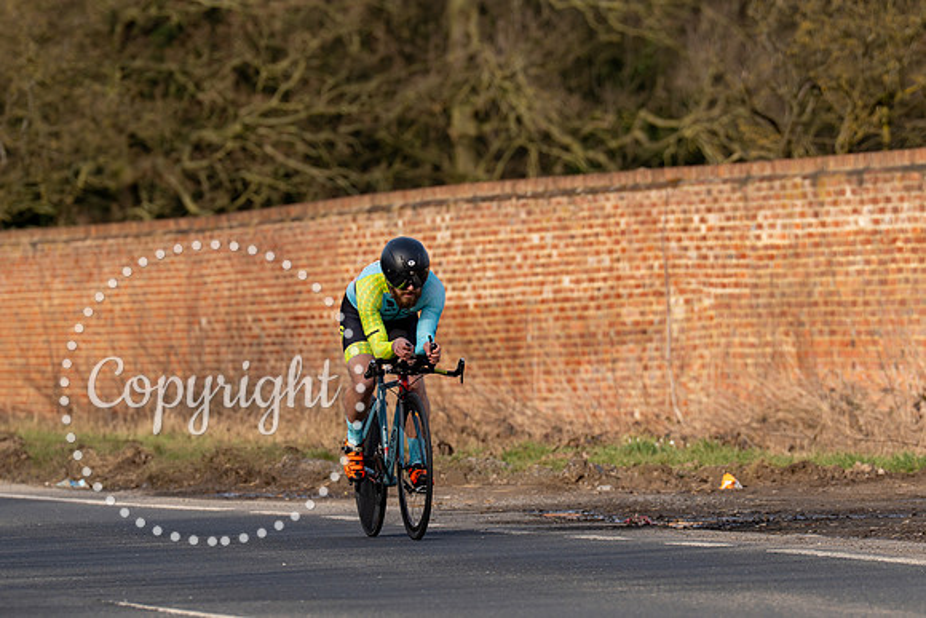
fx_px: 9112
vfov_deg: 3.9
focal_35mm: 354
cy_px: 366
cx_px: 435
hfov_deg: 5.8
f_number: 4
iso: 125
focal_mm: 200
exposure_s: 1/800
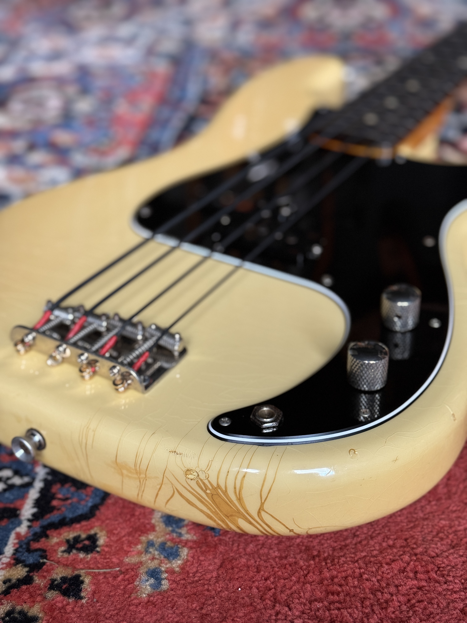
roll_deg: +2.6
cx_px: 234
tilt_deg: -32.6
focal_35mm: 48
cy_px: 312
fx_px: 863
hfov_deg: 30.3
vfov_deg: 39.7
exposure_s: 1/59
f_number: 1.78
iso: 250
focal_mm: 6.76
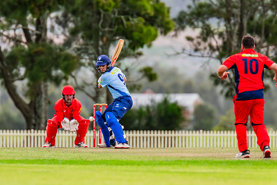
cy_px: 89
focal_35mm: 715
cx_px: 112
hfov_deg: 2.9
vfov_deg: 1.9
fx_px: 5506
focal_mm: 600
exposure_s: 1/1250
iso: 800
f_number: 6.3
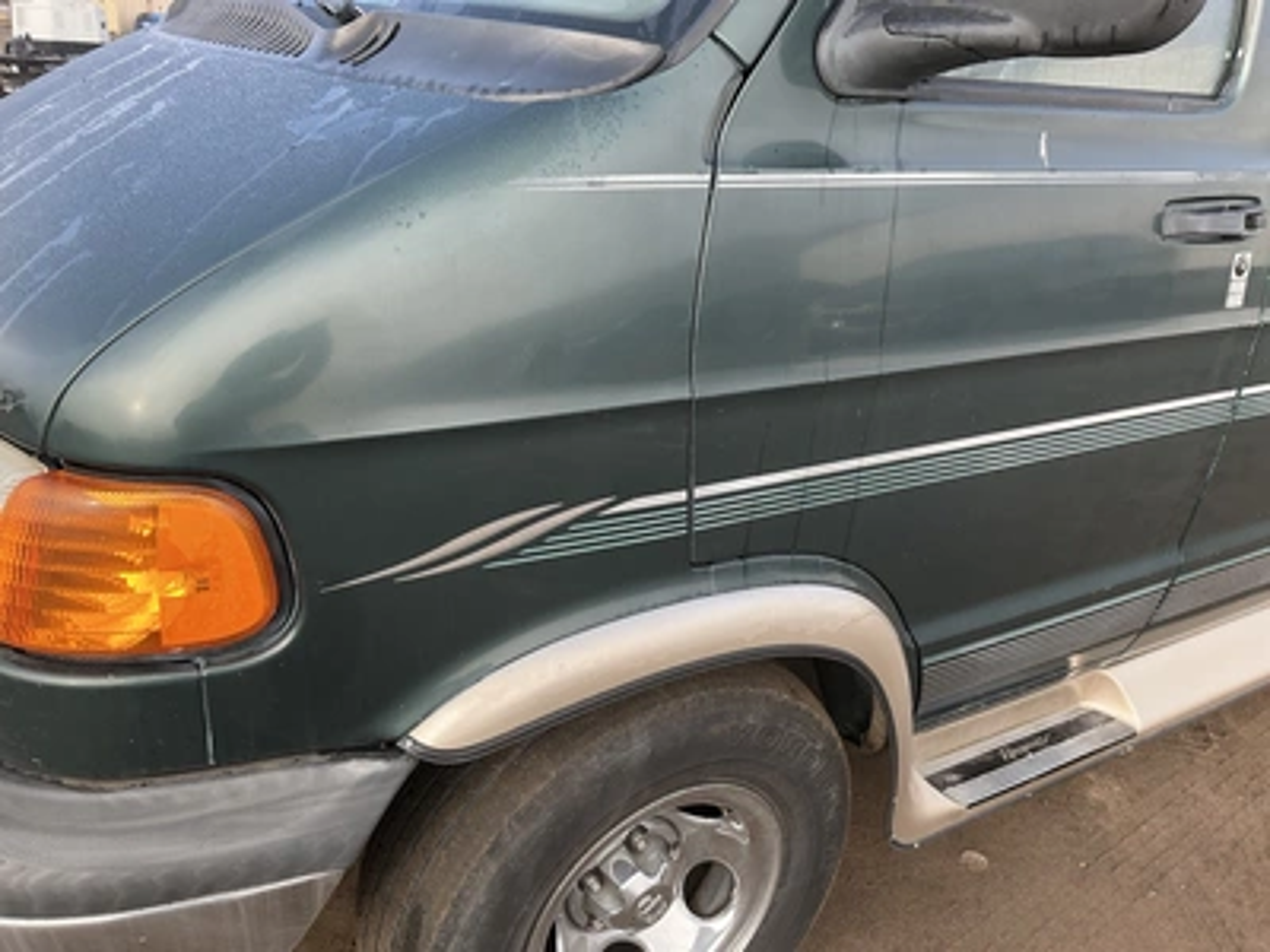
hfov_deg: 63.4
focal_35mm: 28
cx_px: 635
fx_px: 1027
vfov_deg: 49.7
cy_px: 476
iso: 25
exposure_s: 1/197
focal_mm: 3
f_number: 1.8
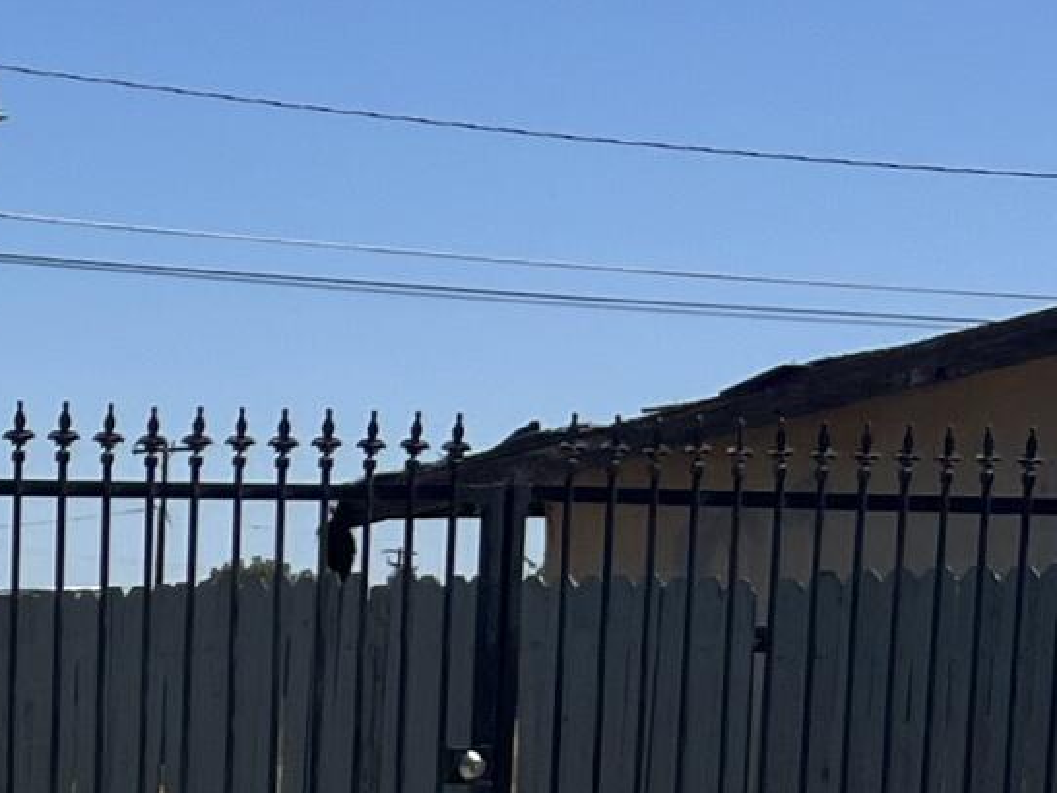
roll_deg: -0.9
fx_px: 4367
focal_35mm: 143
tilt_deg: -6.3
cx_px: -1154
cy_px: 1212
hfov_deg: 12.0
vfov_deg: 10.0
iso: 50
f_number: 1.5
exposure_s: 1/7463
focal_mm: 5.7
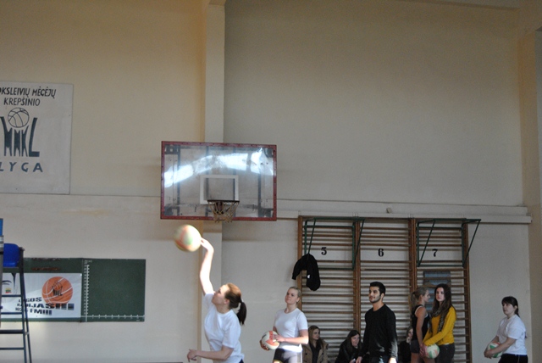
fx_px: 791
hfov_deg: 37.8
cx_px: 271
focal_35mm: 52
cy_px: 182
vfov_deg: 25.8
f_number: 4.5
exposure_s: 1/250
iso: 800
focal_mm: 35
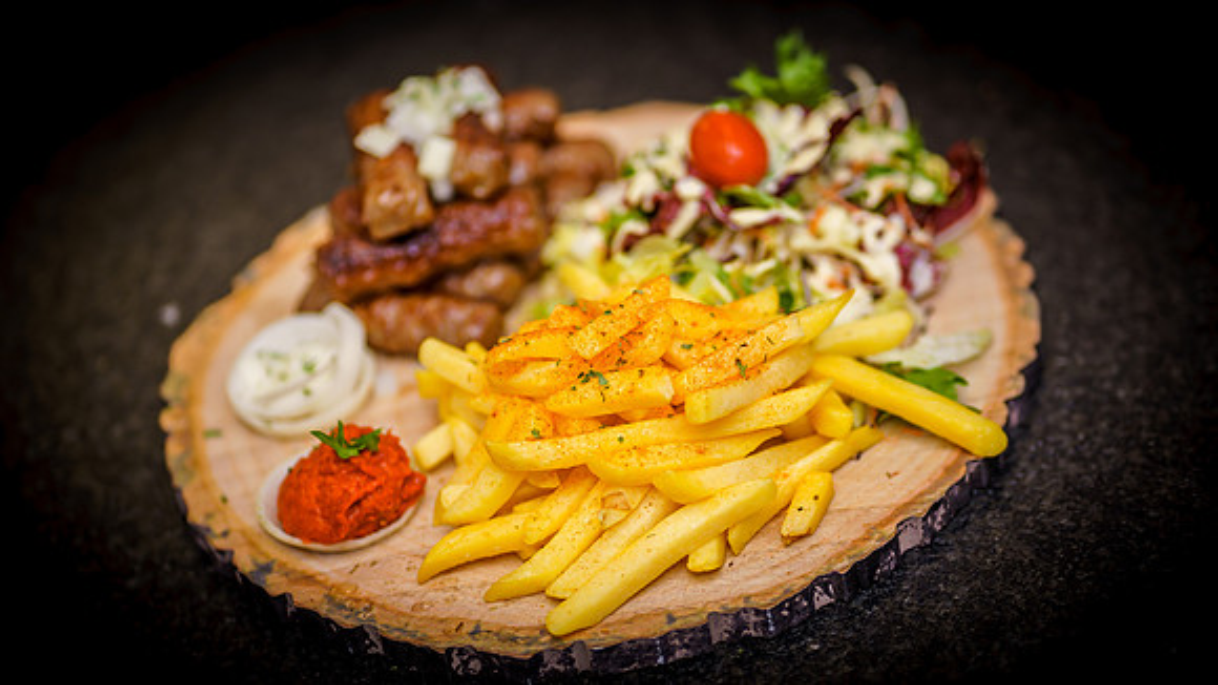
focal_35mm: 94
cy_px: 368
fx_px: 3031
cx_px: 609
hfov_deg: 22.7
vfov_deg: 12.9
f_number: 1.8
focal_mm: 85
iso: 100
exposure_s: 1/80
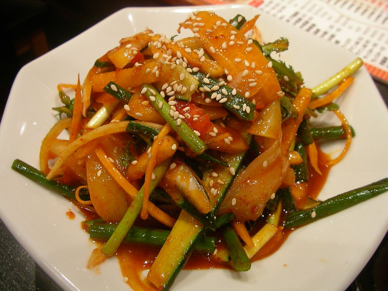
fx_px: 426
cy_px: 146
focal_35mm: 38
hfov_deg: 49.0
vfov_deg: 37.7
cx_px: 194
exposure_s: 1/8.1
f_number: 2.9
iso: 100
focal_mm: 6
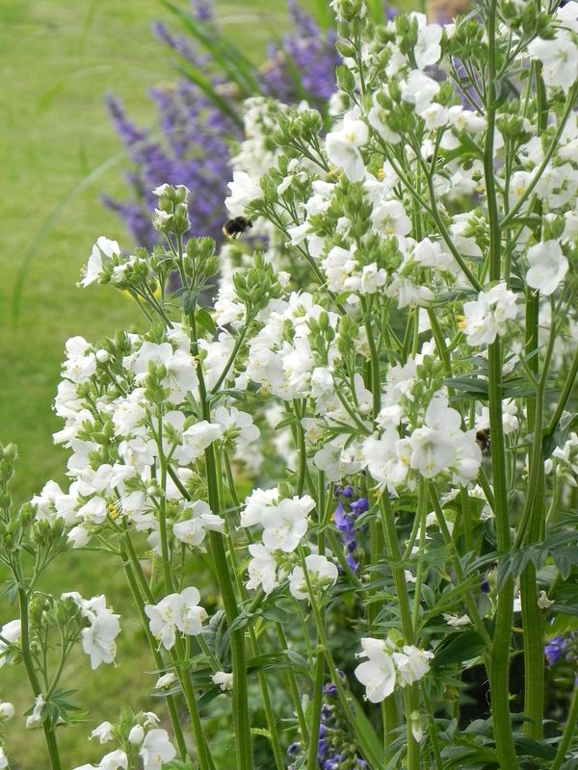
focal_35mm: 144
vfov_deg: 13.7
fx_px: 3206
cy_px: 385
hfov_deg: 10.3
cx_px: 289
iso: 160
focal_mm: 25.7
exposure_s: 1/500
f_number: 4.5
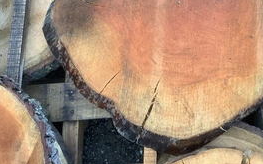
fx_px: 358
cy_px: 29
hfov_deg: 40.0
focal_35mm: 50
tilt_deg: -75.4
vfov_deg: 25.3
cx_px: 167
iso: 50
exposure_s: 1/120
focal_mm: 3.3
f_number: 2.4
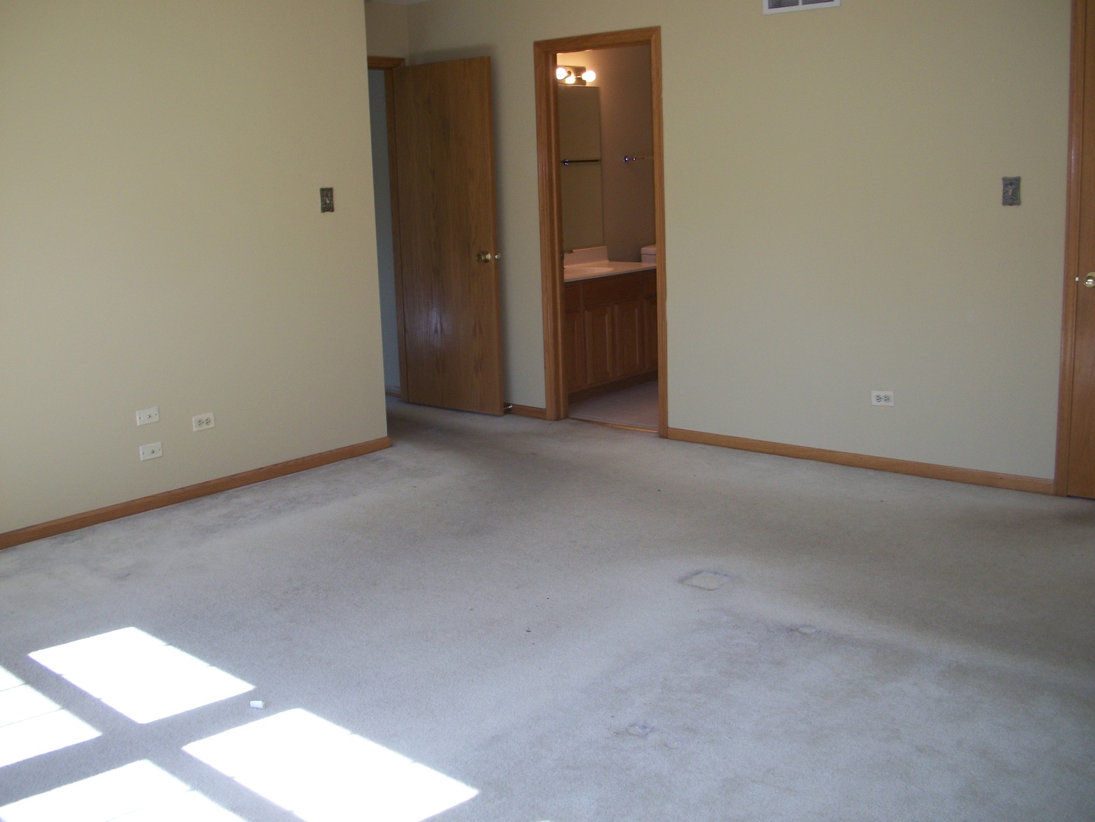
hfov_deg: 52.6
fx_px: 1107
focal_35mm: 35
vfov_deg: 40.7
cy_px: 411
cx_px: 548
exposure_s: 1/60
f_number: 3.1
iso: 80
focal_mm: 6.3
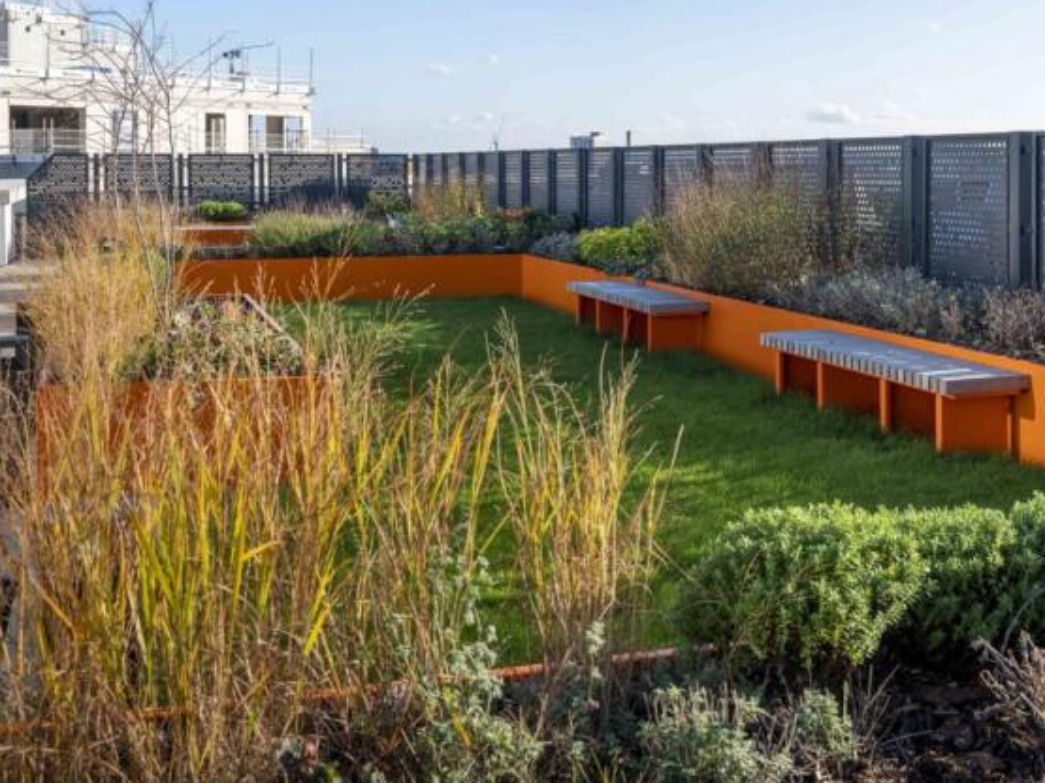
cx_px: 541
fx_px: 1268
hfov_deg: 44.8
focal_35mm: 42
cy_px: 402
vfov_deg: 34.3
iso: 400
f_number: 13
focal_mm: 50.8
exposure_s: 1/200
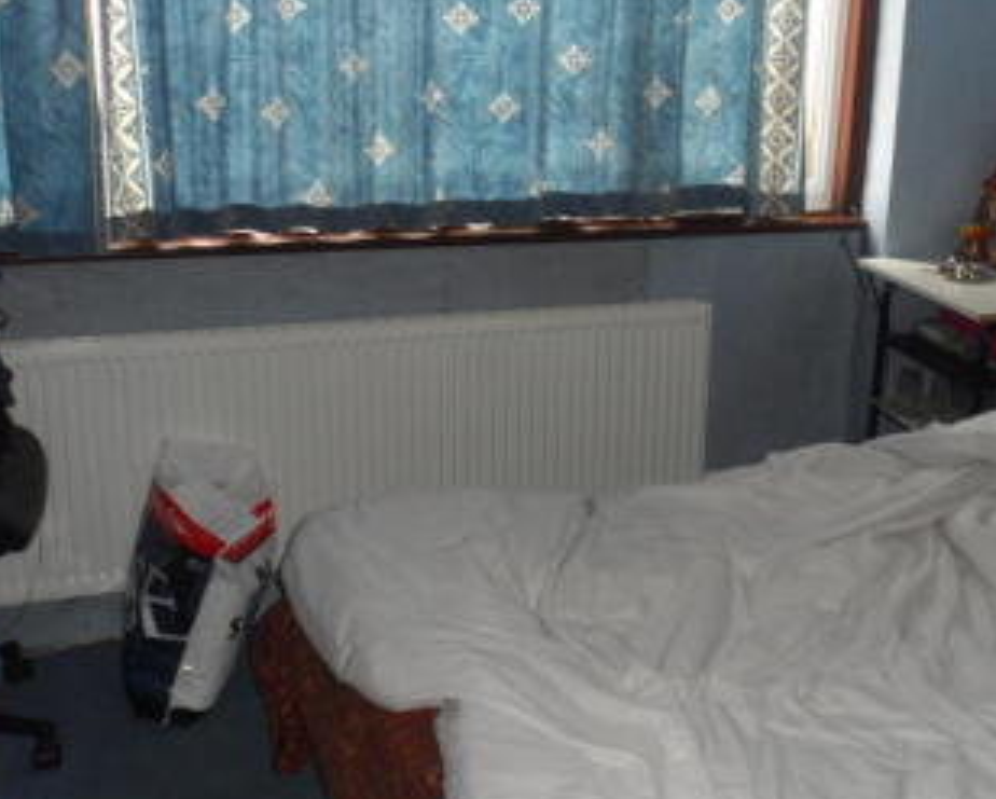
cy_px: 364
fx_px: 1416
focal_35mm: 48
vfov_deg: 31.5
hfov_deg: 38.1
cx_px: 707
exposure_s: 1/30
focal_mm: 4.9
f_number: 3.3
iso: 100
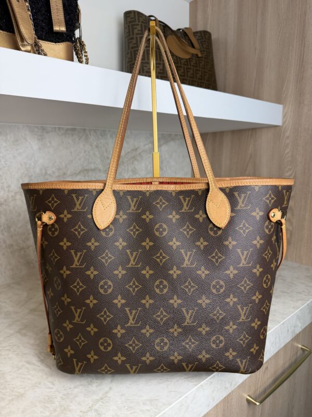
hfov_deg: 56.8
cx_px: 156
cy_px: 208
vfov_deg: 71.6
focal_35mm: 24
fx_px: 288
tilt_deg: -10.1
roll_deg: +0.5
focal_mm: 6.76
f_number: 1.78
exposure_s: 1/120
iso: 80
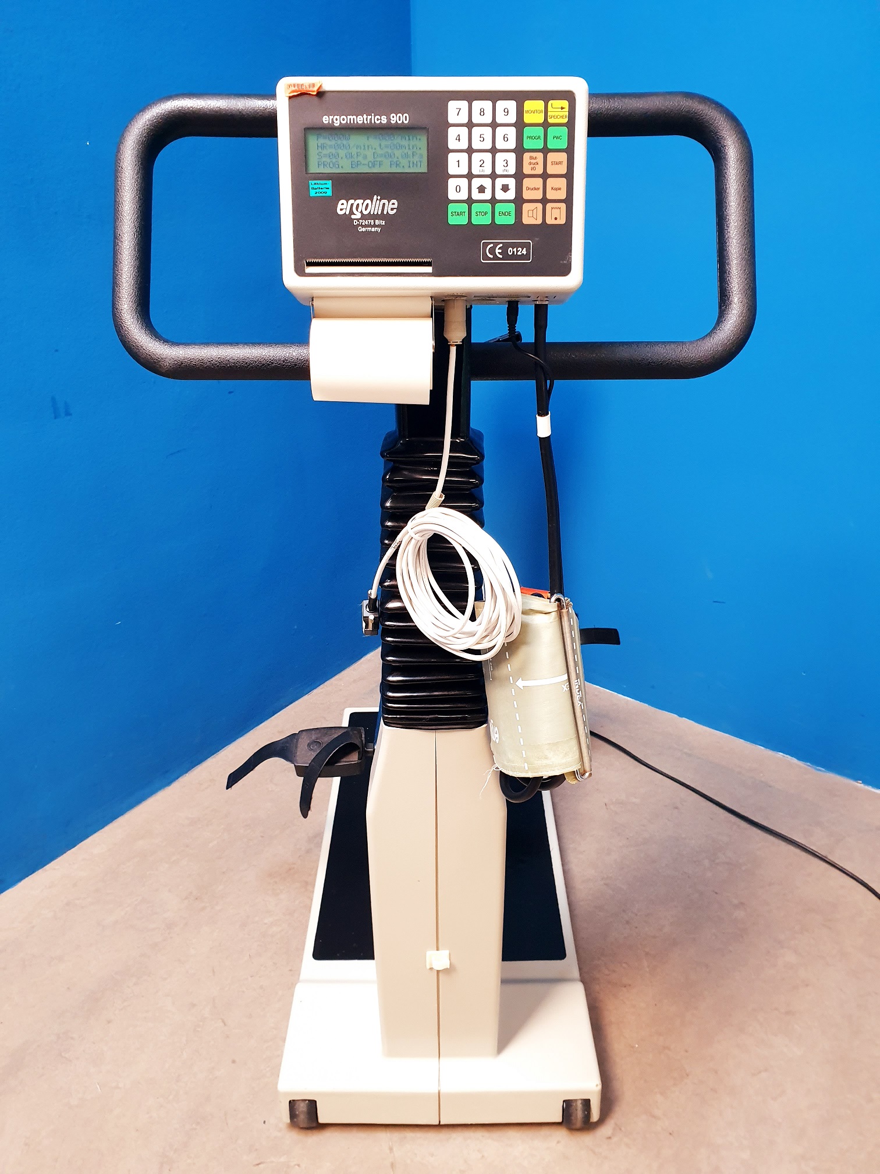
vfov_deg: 67.3
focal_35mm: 26
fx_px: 881
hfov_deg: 53.1
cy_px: 587
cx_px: 440
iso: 320
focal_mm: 4.3
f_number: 2.4
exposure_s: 1/50
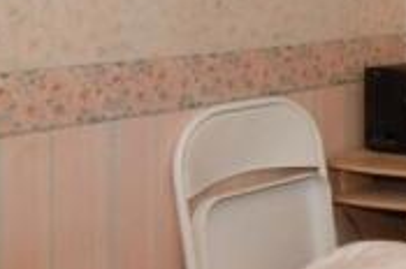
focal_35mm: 88
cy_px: -15
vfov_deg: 15.1
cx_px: 826
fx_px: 991
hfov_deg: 16.8
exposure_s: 1/60
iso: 1000
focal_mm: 10
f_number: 20
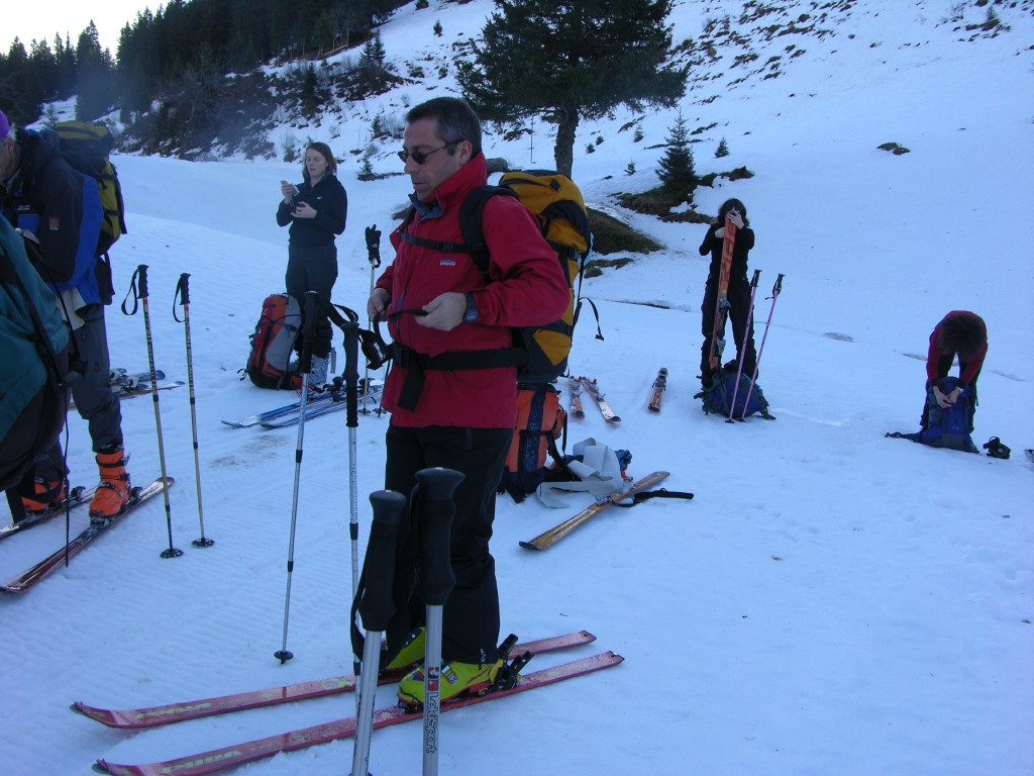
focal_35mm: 35
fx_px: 1045
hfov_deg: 52.6
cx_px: 517
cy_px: 388
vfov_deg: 40.7
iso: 50
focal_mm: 8.9
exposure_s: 1/111
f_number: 4.5
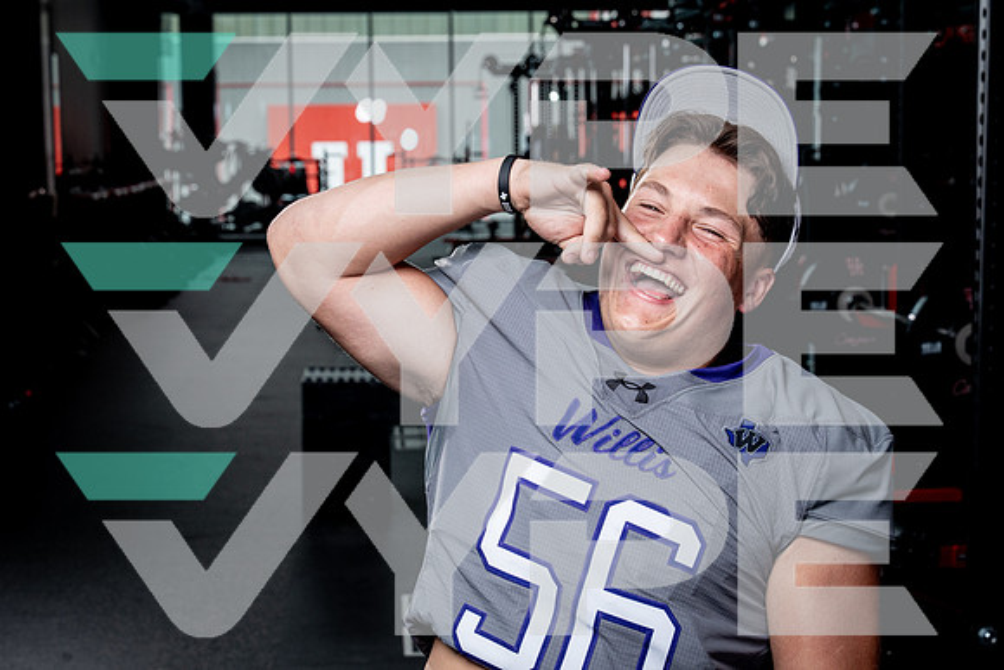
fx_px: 1953
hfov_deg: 28.8
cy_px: 335
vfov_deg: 19.5
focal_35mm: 70
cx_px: 502
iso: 640
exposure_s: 1/250
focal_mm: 70
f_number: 8
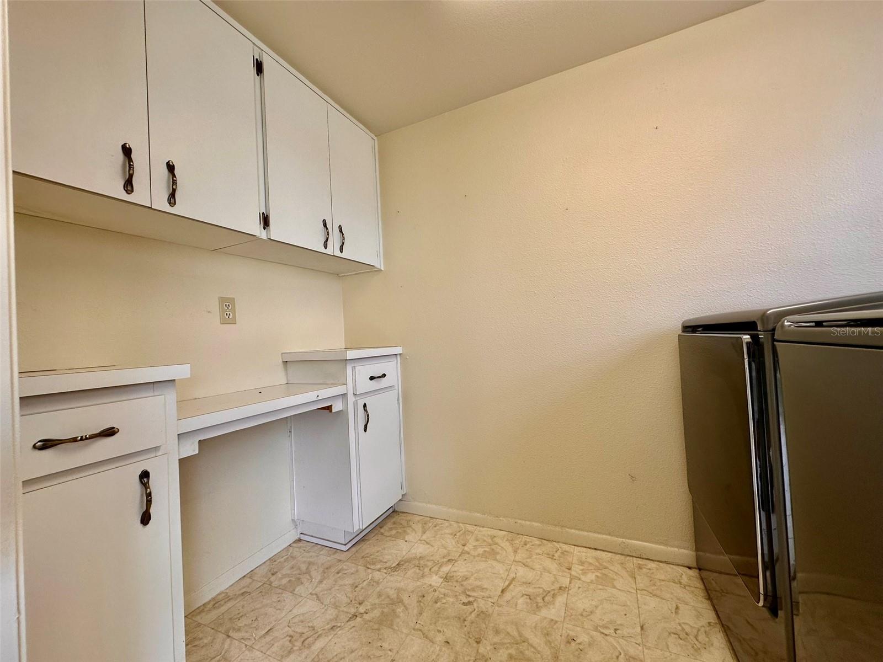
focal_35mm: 14
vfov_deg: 85.7
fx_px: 357
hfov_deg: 102.1
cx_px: 442
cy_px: 331
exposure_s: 1/120
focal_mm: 2.22
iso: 80
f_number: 2.2
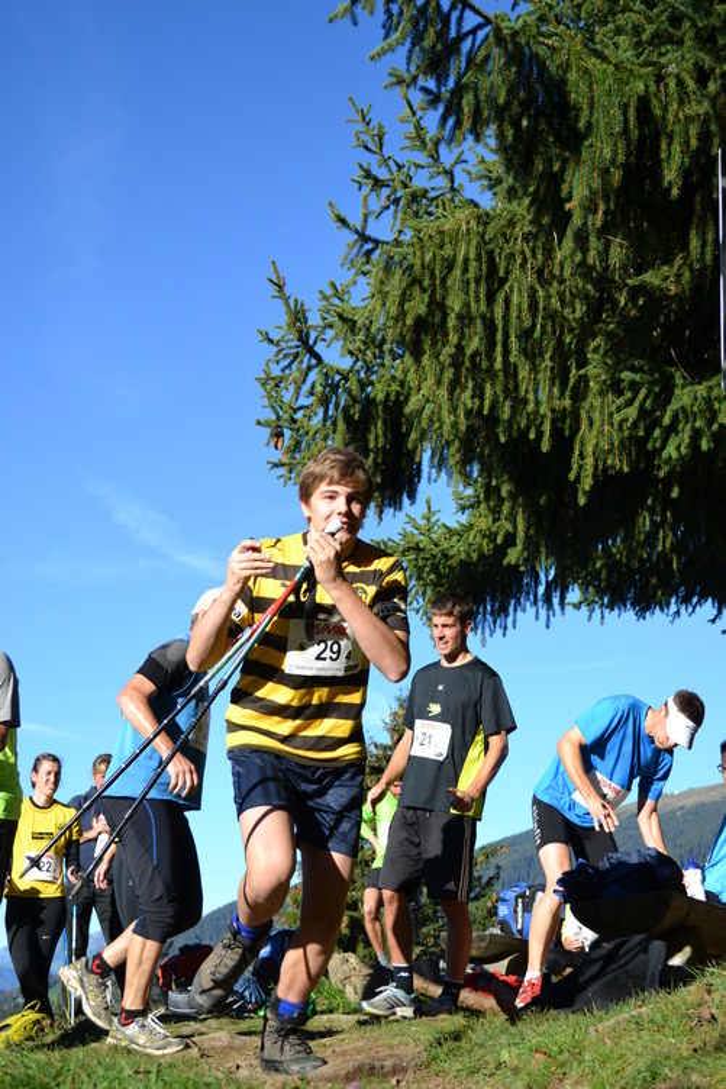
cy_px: 544
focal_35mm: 57
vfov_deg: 35.0
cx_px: 363
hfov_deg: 23.8
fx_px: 1723
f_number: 5
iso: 400
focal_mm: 38
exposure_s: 1/1250
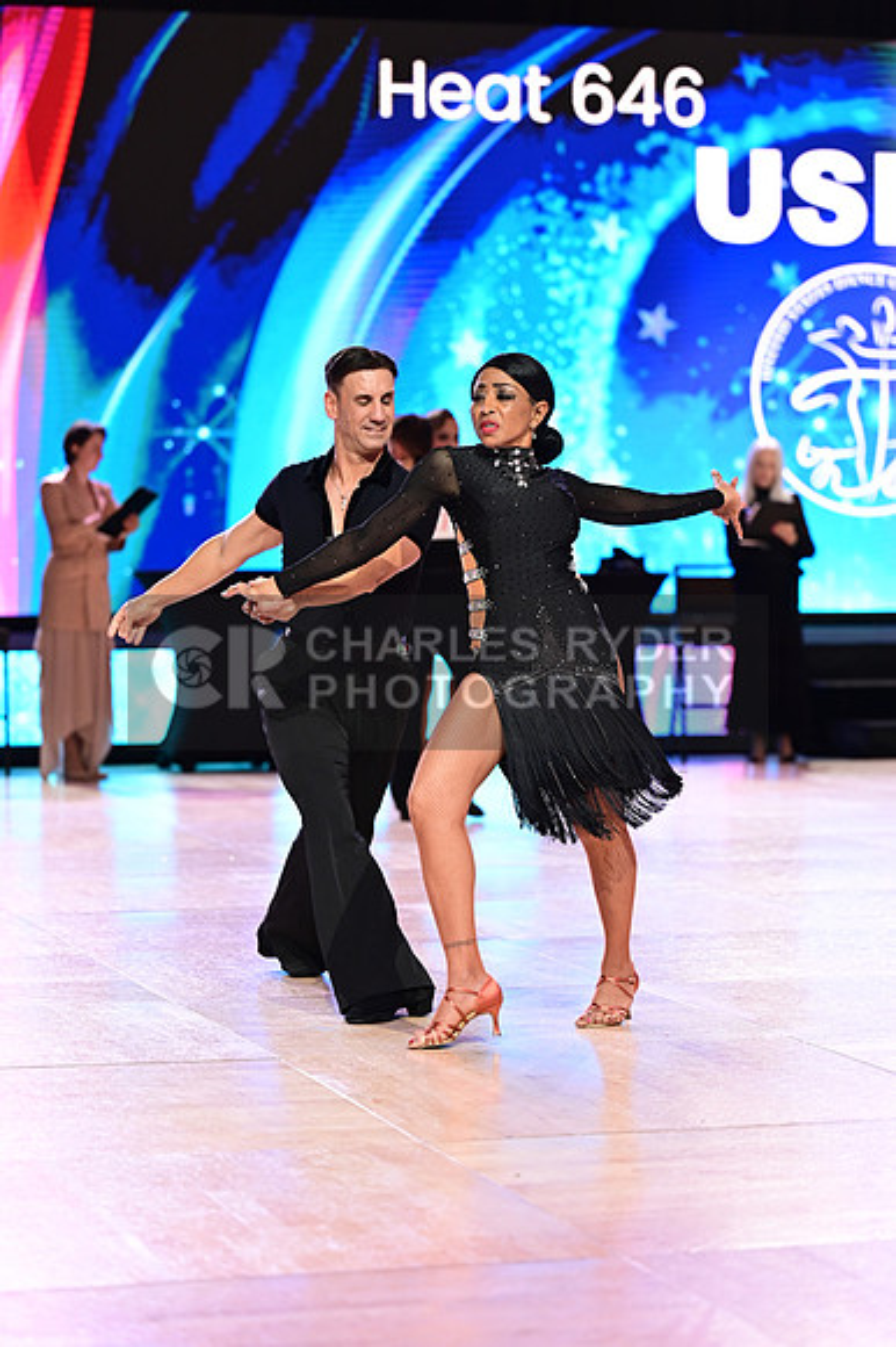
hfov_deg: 13.9
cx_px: 448
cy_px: 674
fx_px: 3663
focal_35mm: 98
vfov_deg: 20.8
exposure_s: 1/500
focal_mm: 98
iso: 2000
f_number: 2.8
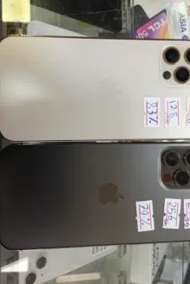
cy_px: 128
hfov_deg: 40.0
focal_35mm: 33
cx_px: 90
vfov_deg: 57.1
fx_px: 261
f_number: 1.85
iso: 239
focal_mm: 3.64
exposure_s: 1/100
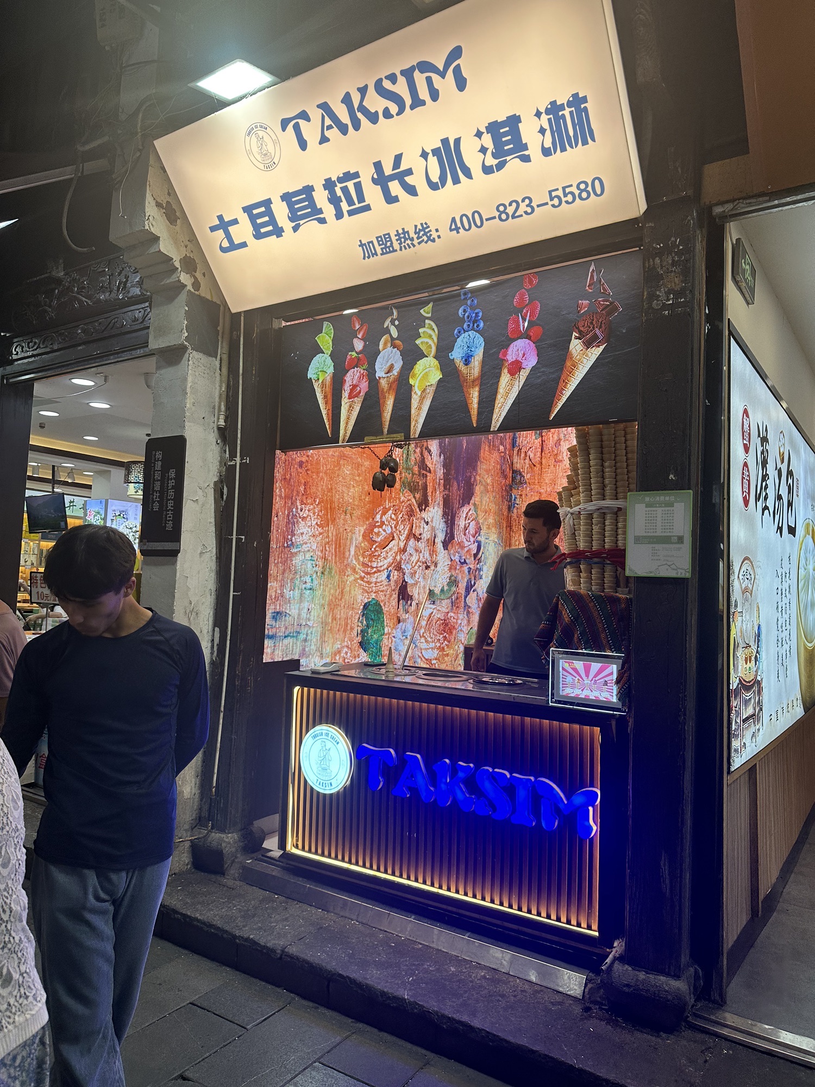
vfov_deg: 71.6
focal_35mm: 24
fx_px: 753
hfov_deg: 56.8
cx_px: 408
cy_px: 544
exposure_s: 1/244
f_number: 1.78
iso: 64
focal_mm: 6.86
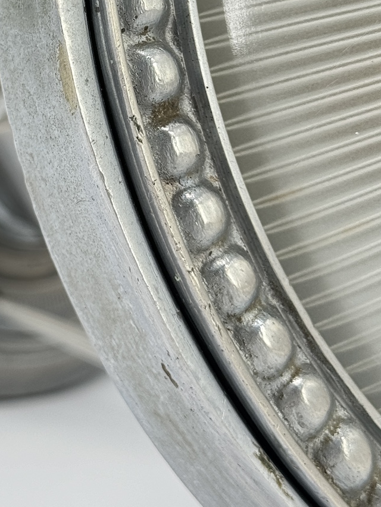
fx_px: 1585
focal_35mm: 108
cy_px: 20
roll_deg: -0.1
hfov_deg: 13.6
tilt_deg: -0.9
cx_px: 74
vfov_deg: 17.8
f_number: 1.78
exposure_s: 1/167
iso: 64
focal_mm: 6.86
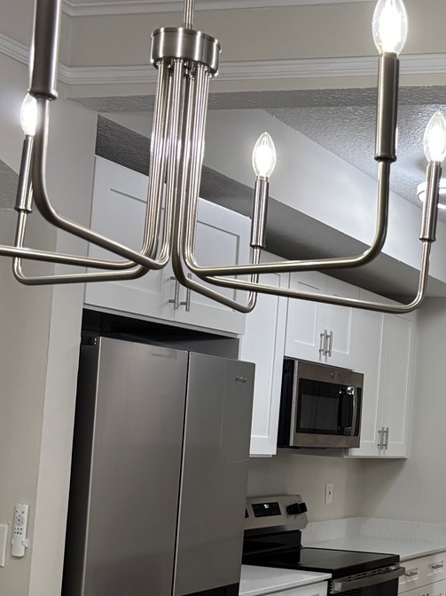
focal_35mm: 62
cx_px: 499
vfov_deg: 30.9
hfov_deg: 22.2
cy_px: 410
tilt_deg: +2.0
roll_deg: -3.7
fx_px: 1065
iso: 125
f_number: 1.6
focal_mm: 5.96
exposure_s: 1/120
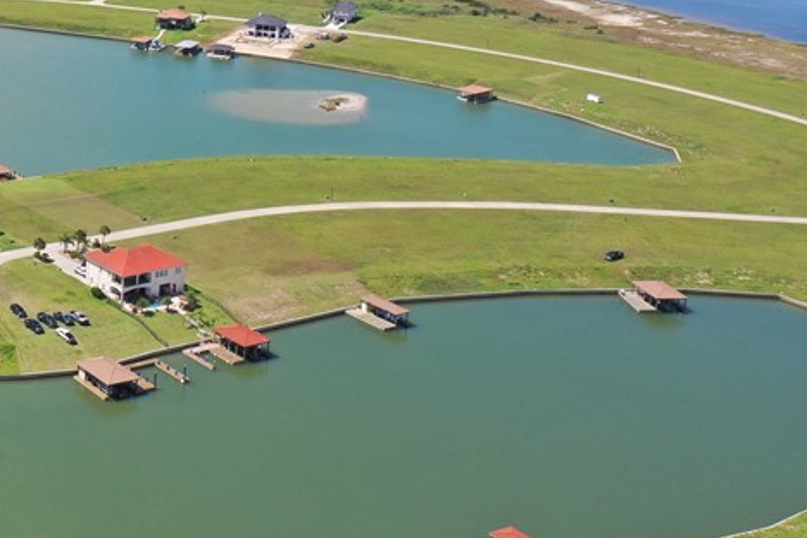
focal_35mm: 65
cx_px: -112
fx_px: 1457
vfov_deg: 20.3
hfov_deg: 27.8
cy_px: 9
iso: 100
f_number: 5.6
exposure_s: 1/500
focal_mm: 10.26
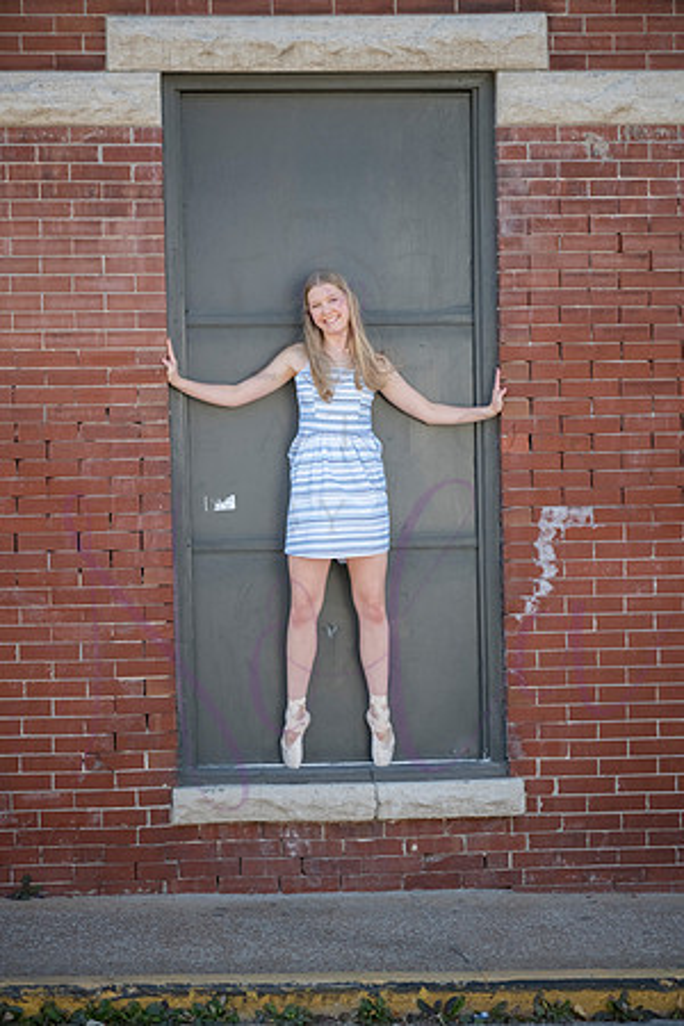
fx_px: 2850
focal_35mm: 100
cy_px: 513
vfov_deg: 20.4
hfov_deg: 13.7
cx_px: 342
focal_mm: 100
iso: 800
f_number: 4.5
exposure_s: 1/1000
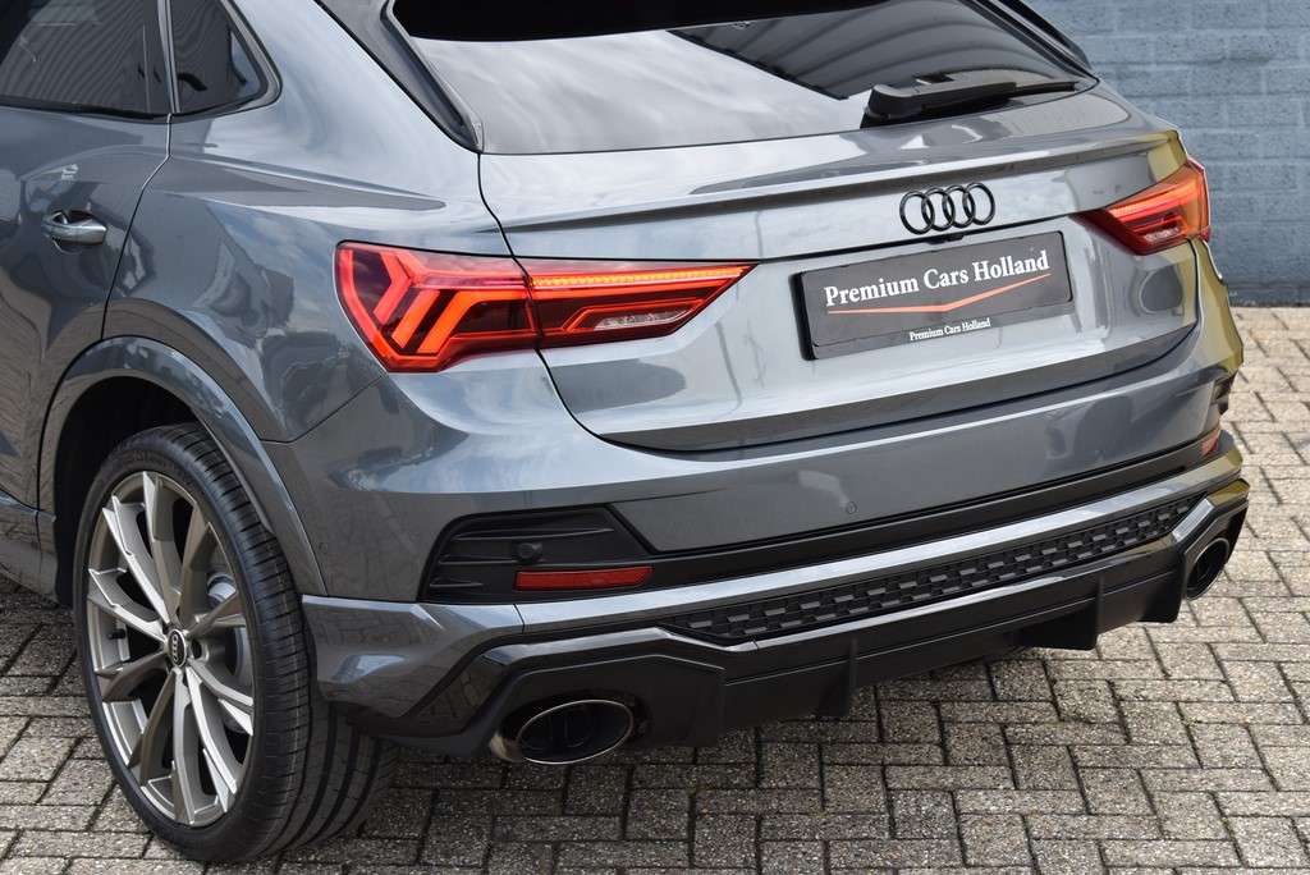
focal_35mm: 82
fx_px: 3004
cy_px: 438
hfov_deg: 24.6
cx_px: 655
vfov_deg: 16.6
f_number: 8
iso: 280
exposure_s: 1/250
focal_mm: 55
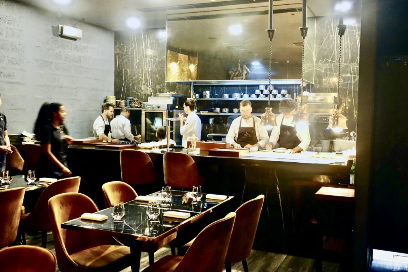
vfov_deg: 36.9
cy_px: 136
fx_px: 408
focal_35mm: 36
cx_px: 204
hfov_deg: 53.1
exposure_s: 1/25
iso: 800
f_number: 2.8
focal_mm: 13.34
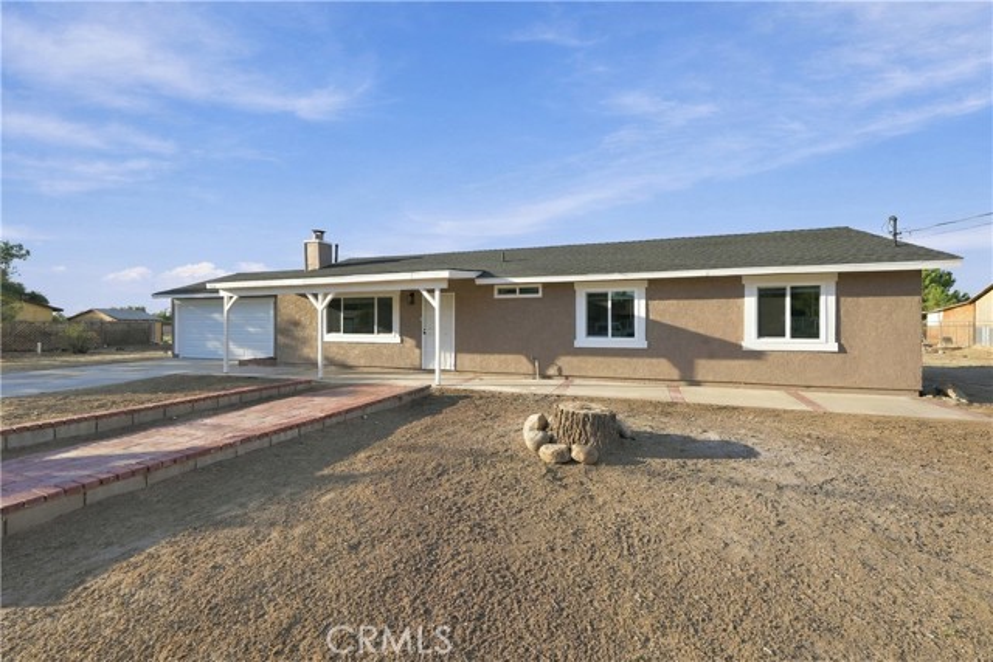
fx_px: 386
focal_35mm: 14
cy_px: 331
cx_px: 496
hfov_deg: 104.2
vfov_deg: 81.2
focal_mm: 14
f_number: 9
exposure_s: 1/160
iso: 160
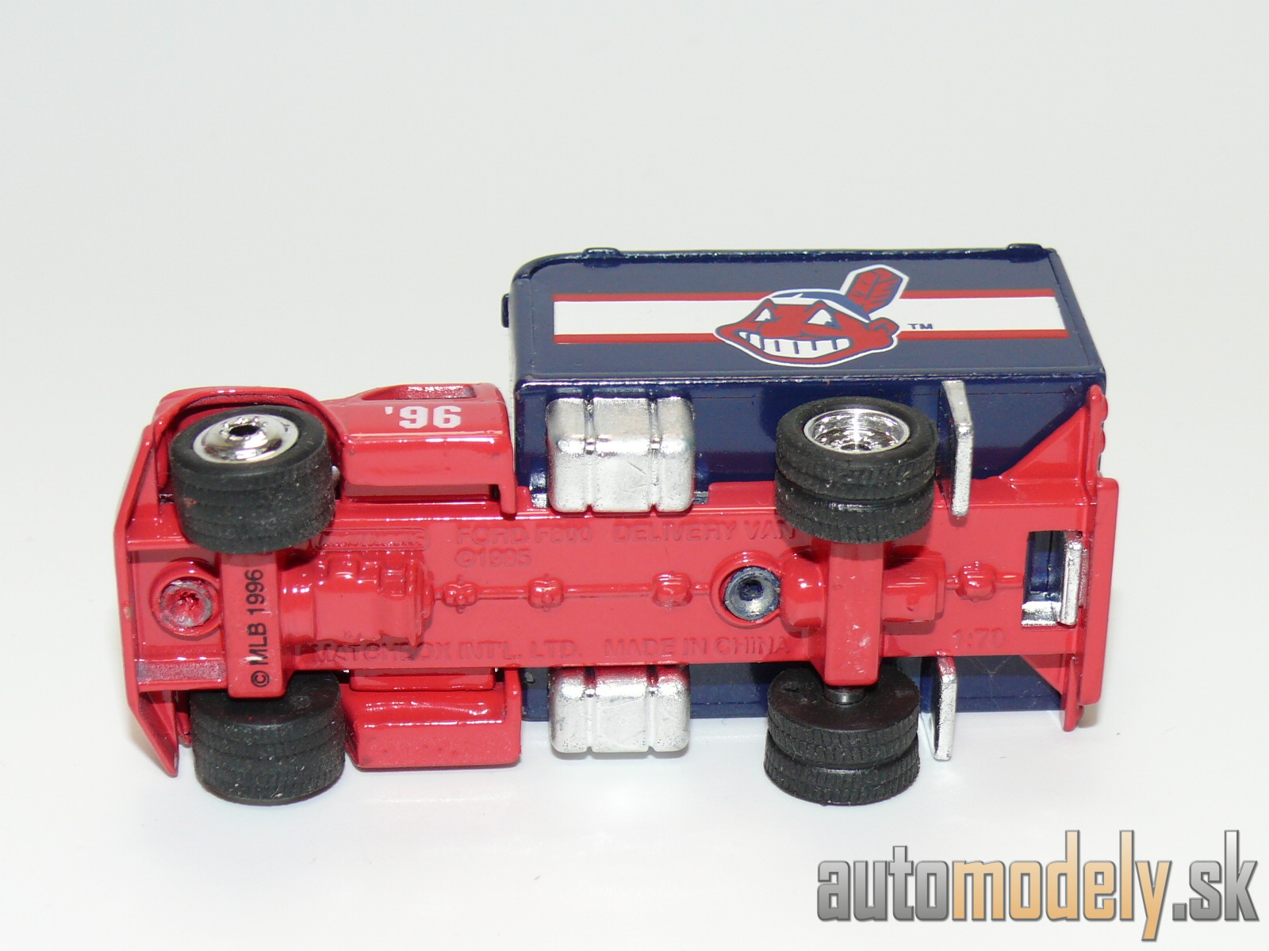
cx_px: 634
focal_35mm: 87
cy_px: 476
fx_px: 3189
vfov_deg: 17.0
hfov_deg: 22.5
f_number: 4
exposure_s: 1/30
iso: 100
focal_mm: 12.3
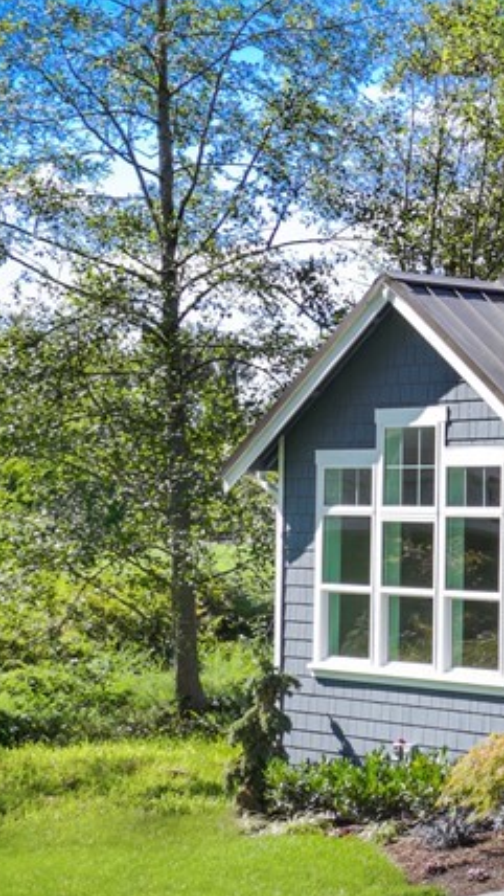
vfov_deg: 27.5
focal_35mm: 77
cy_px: 415
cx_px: 1101
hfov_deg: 13.0
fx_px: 1828
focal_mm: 29
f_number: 11
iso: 50
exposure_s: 1/30
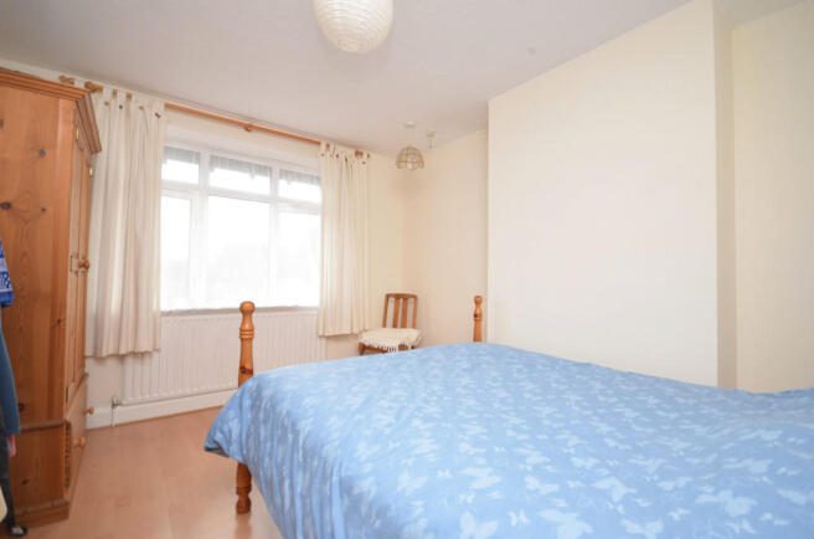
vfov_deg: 77.0
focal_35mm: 15
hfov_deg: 100.5
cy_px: 270
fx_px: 338
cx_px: 407
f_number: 4
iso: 400
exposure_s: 1/60
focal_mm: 10
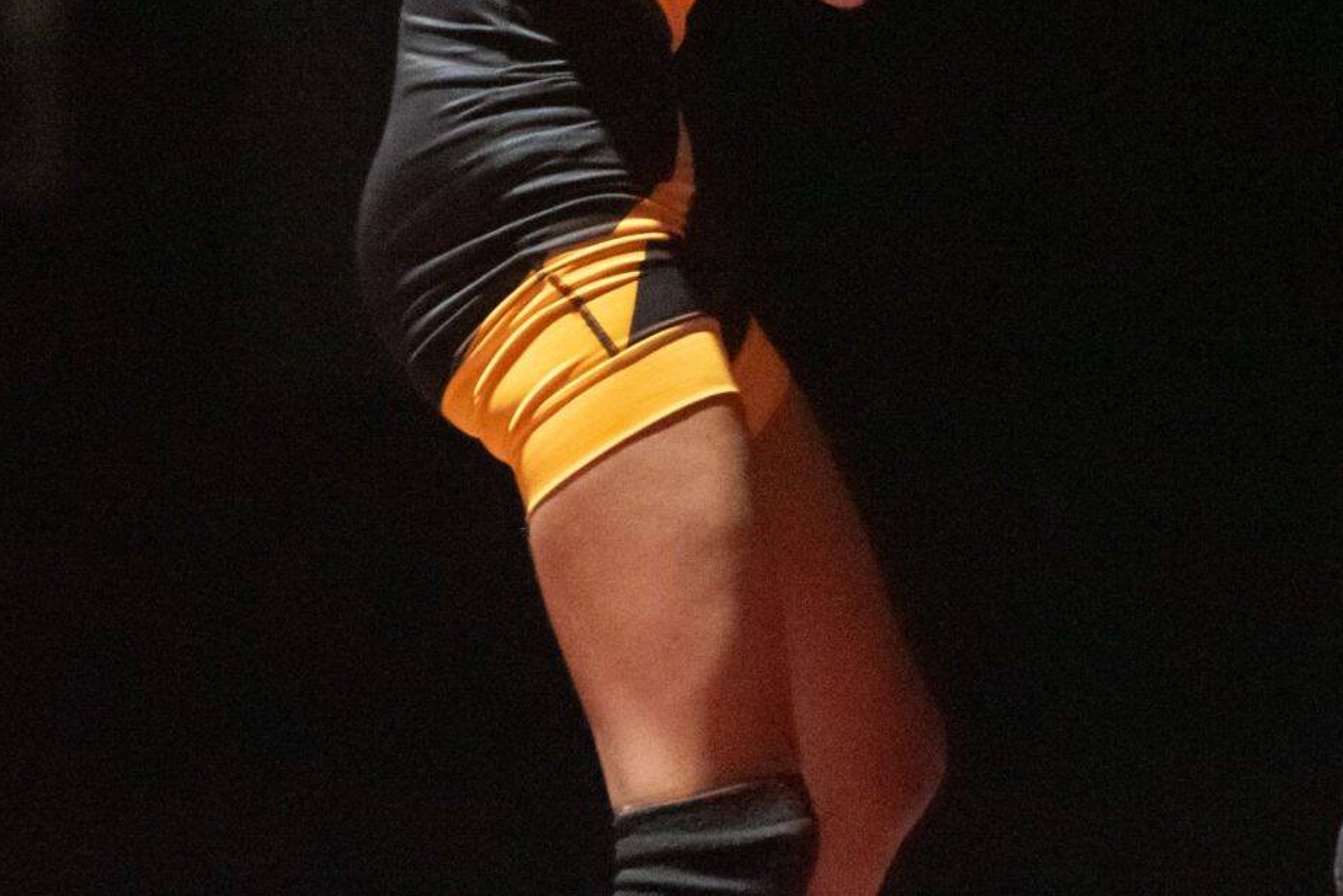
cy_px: 12
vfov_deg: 3.4
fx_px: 15001
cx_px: 1288
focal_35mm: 402
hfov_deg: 5.1
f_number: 3.2
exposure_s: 1/400
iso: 12800
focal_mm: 145
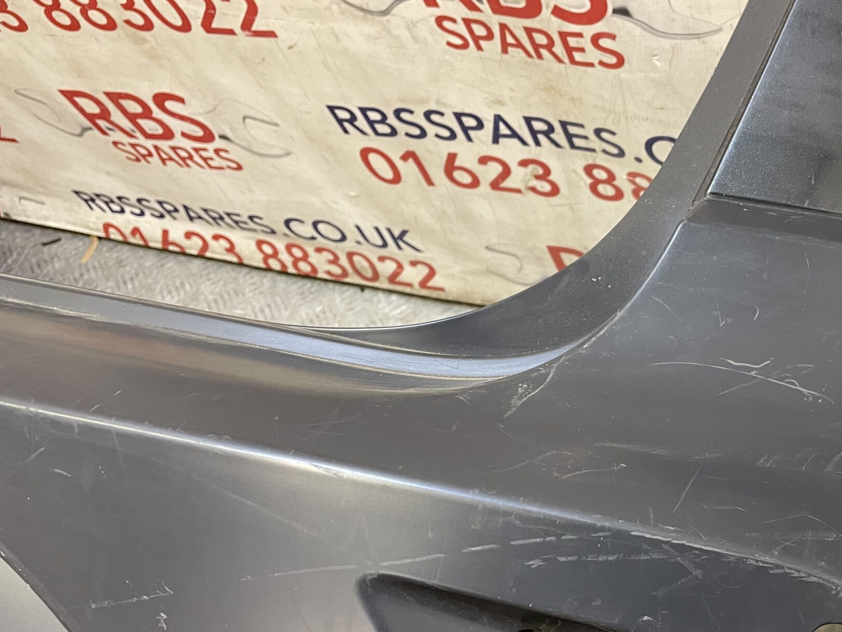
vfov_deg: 34.7
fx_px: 998
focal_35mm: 41
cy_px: 435
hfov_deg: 44.4
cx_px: 618
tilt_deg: -66.9
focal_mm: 4.2
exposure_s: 1/50
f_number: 1.6
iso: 200
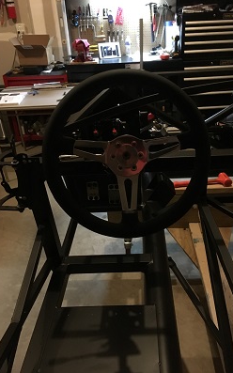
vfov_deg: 61.2
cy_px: 186
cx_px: 129
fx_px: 315
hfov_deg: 40.5
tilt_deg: -27.7
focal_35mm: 31
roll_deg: +1.0
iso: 500
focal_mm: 4.15
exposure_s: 1/15
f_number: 2.2
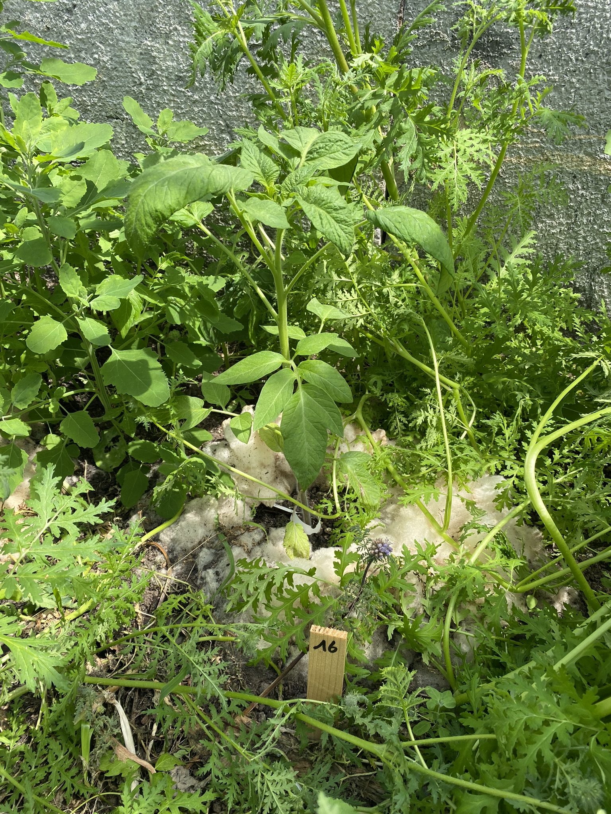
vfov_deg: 67.3
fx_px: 612
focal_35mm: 26
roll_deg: +0.8
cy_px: 407
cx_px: 306
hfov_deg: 53.1
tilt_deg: -37.8
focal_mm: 4.25
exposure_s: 1/827
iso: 32
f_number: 1.8
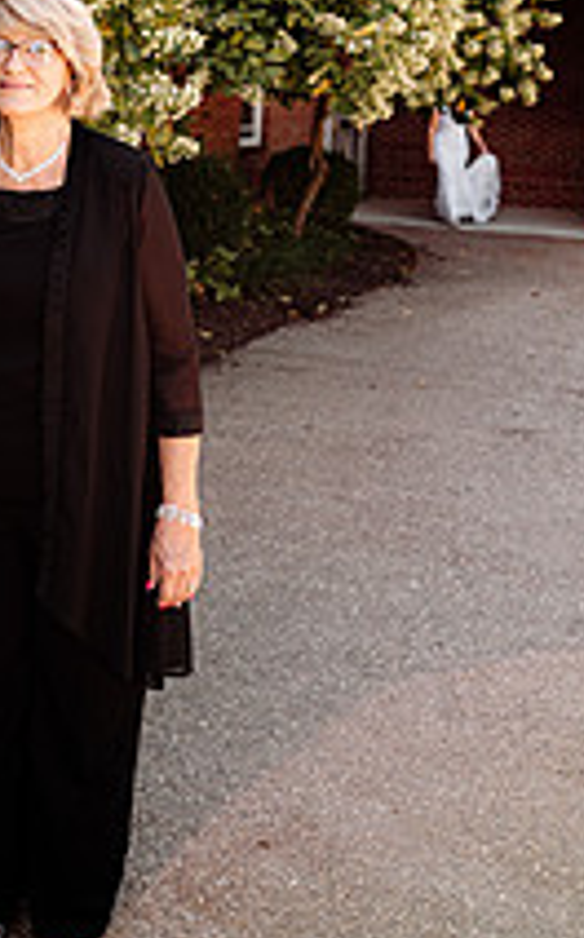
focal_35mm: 52
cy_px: 181
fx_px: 1328
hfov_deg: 24.3
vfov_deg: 37.5
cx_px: 97
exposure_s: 1/640
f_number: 2.8
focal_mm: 24
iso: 250
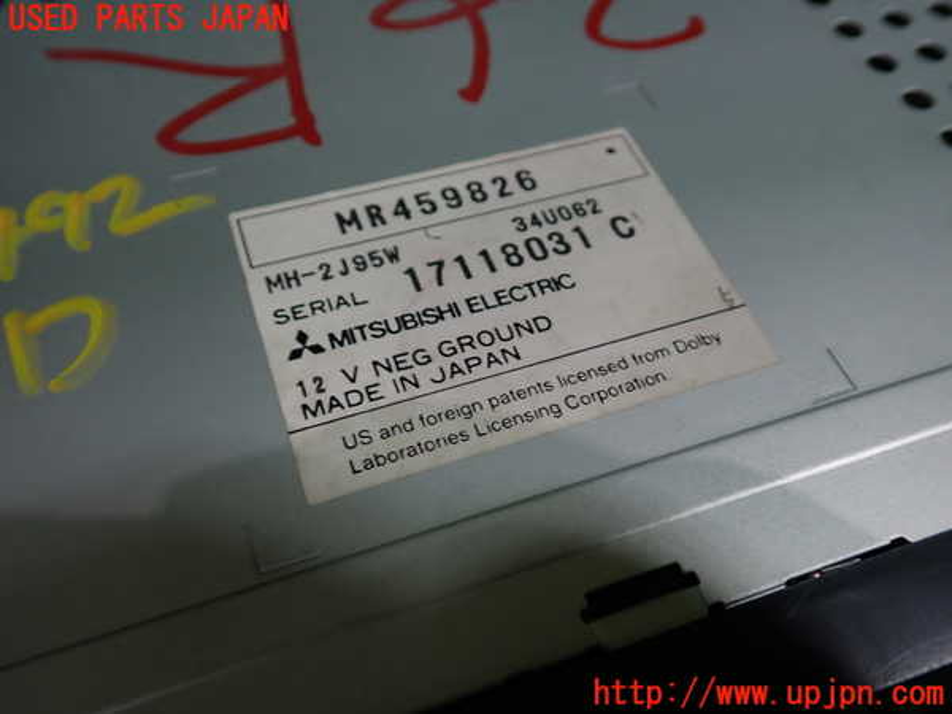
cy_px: 357
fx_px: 825
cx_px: 476
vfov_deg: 46.8
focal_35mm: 30
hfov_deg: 60.0
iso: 160
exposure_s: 1/60
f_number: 2.3
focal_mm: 5.4
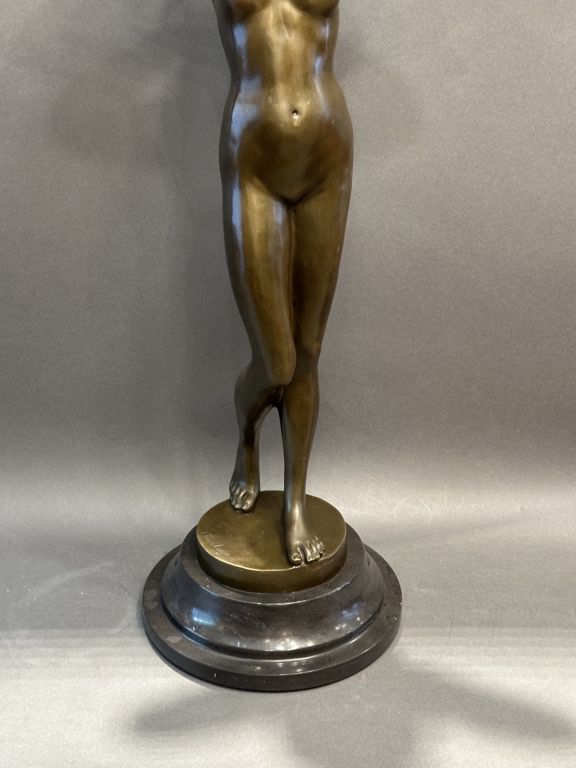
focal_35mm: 48
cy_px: 384
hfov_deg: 30.3
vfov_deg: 39.7
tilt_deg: -24.5
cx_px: 288
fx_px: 1065
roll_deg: -0.7
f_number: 1.78
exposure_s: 1/33
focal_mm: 6.86
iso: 250
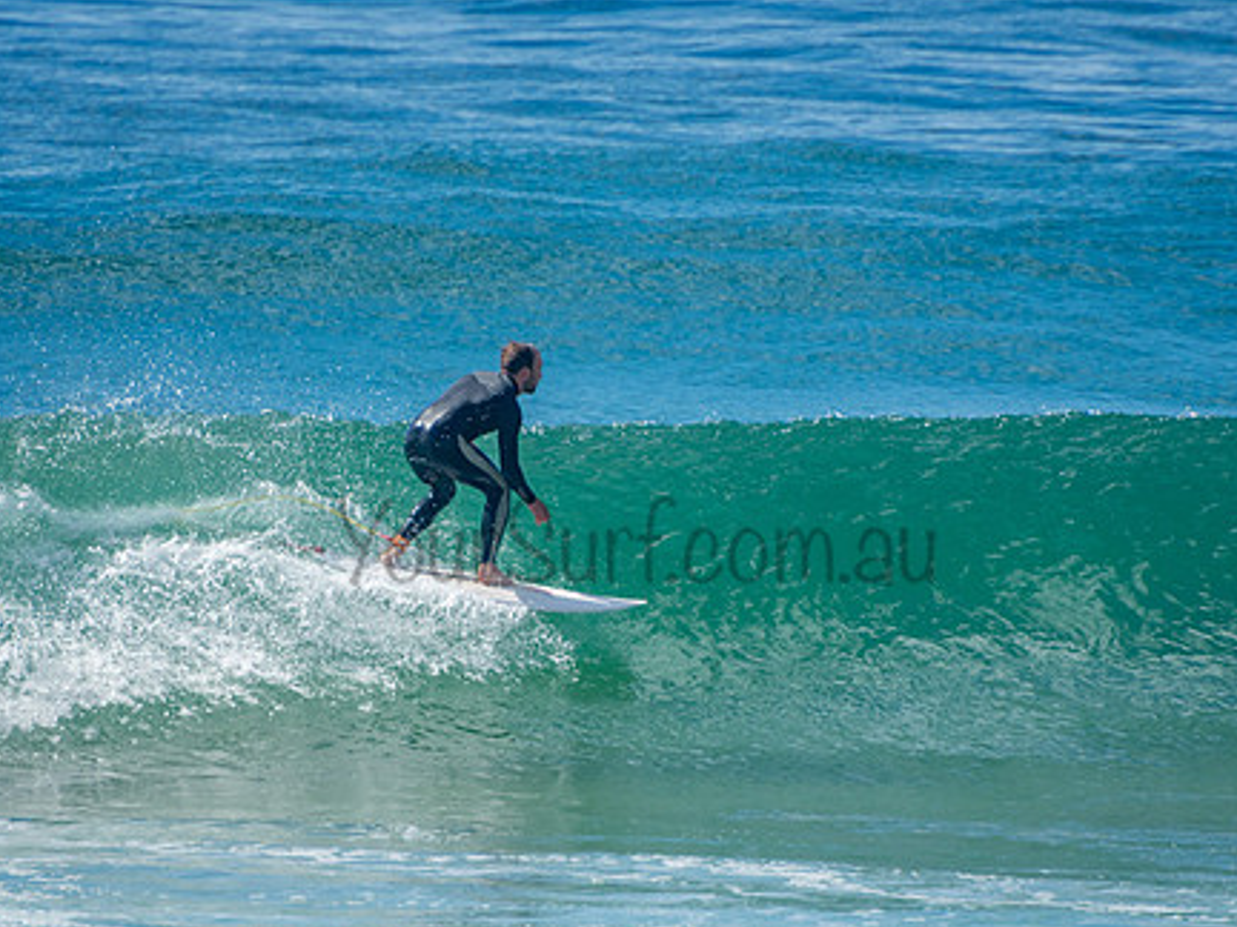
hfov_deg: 2.6
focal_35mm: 774
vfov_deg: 1.9
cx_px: 633
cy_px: 516
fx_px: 27659
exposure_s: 1/1250
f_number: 5.6
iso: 220
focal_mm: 400
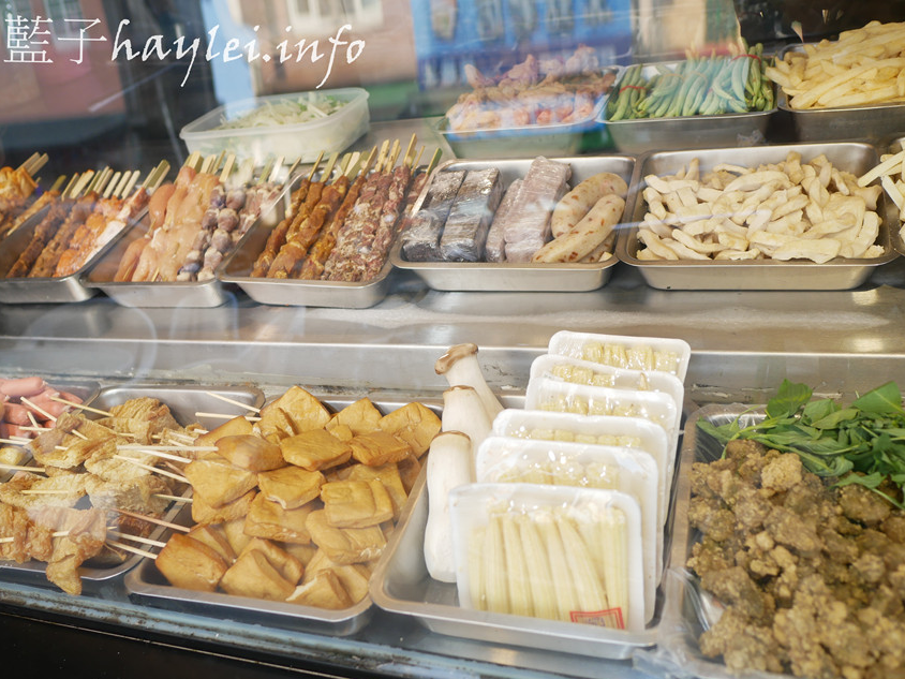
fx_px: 837
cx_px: 436
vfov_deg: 44.2
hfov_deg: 56.8
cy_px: 353
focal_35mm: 32
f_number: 2.5
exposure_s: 1/200
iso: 200
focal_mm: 15
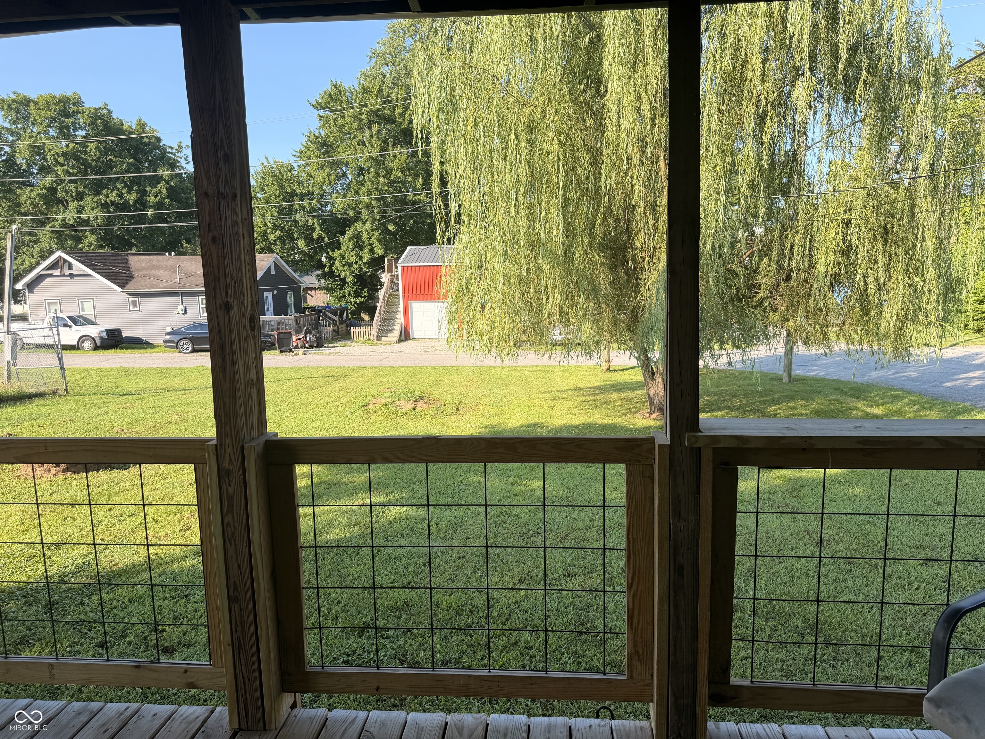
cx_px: 492
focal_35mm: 24
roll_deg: +0.7
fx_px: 683
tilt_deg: -8.2
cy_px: 370
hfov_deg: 71.6
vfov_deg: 56.8
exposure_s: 1/1292
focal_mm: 6.76
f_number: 1.78
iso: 80
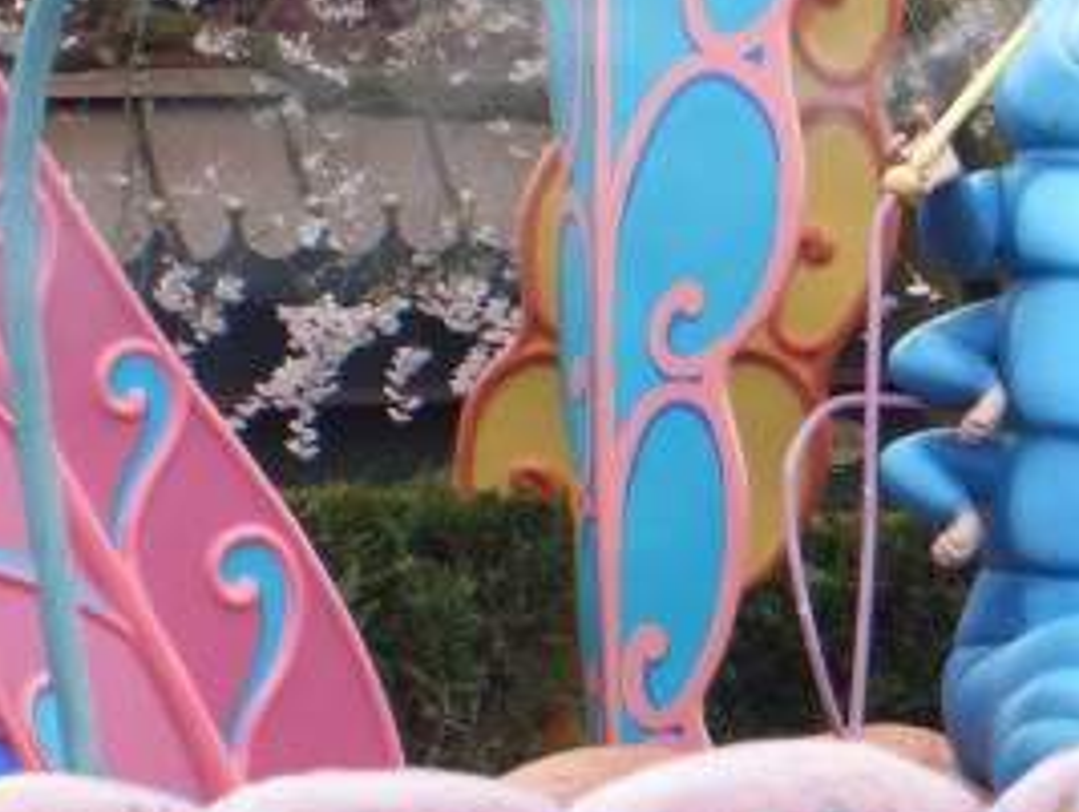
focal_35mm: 280
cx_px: 1253
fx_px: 8740
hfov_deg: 7.0
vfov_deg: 5.3
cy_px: 162
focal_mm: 24
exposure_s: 1/80
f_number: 4.9
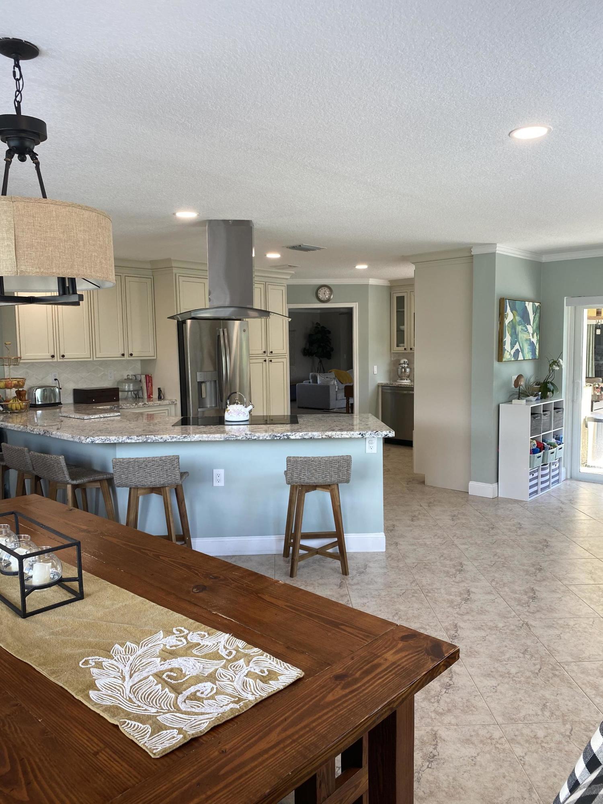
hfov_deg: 53.1
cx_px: 302
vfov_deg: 67.3
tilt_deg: -4.9
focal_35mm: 26
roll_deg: +1.3
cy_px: 402
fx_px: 604
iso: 50
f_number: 1.8
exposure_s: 1/120
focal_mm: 4.25
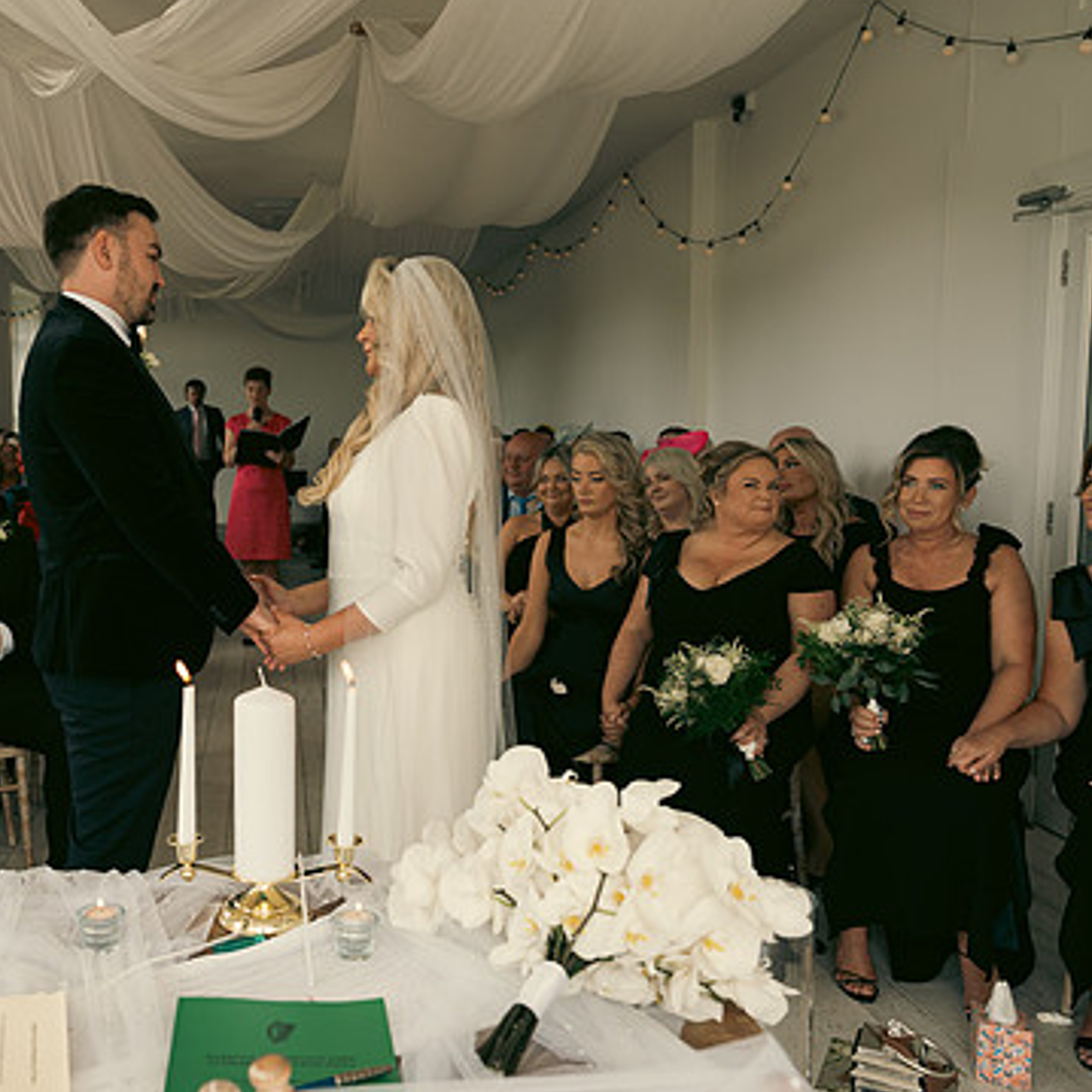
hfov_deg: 48.0
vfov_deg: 49.7
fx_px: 1178
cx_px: 283
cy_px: 546
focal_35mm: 33
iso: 160
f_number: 3.5
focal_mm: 24
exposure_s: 1/160
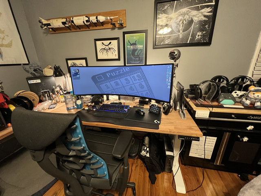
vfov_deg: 89.9
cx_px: 130
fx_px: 98
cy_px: 98
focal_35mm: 13
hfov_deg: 106.2
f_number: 1.8
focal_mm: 1.6
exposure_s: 1/60
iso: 640
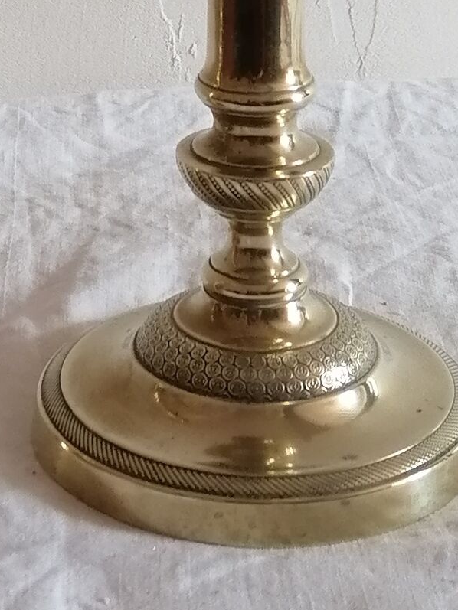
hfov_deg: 11.9
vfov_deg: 15.6
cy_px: -34
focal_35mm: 123
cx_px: -7
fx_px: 2169
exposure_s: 1/60
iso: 200
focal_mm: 5.4
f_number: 1.8
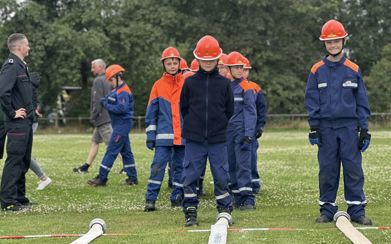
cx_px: 189
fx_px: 980
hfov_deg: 22.6
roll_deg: +0.7
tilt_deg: +2.0
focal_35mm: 92
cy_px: 96
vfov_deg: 14.2
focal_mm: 9
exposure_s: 1/181
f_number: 2.8
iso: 32
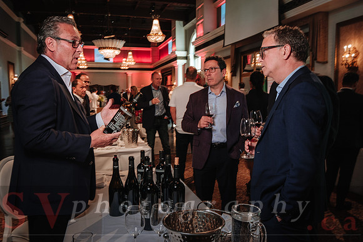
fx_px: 301
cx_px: 182
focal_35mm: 30
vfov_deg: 43.8
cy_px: 130
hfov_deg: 62.1
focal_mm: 18.2
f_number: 8
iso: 800
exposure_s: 1/13
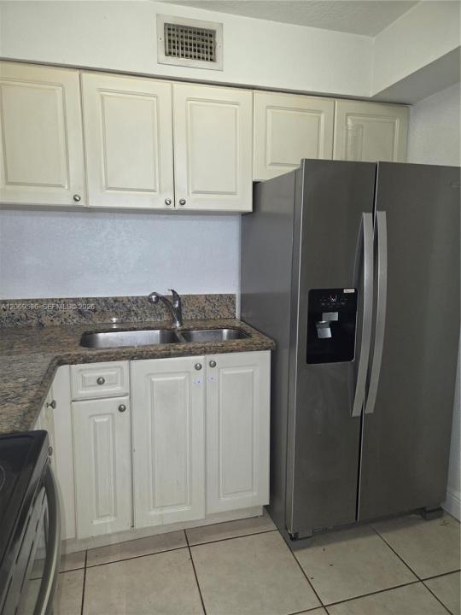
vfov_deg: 73.9
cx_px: 230
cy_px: 308
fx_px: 408
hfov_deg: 58.9
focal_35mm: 23
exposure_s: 1/30
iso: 100
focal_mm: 5.4
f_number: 1.8
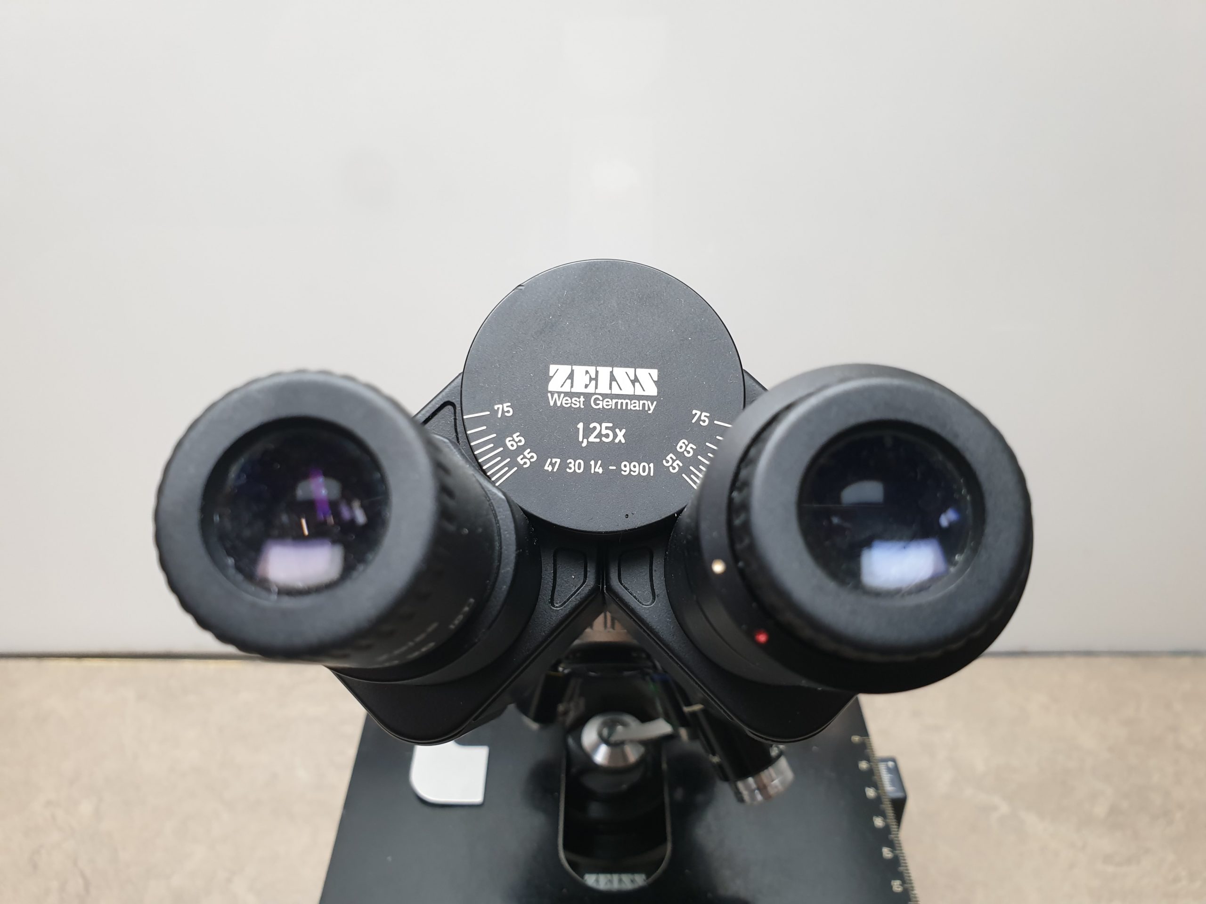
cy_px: 452
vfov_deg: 53.1
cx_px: 603
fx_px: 906
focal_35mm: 26
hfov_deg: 67.3
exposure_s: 1/50
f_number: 2.4
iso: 100
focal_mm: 4.3
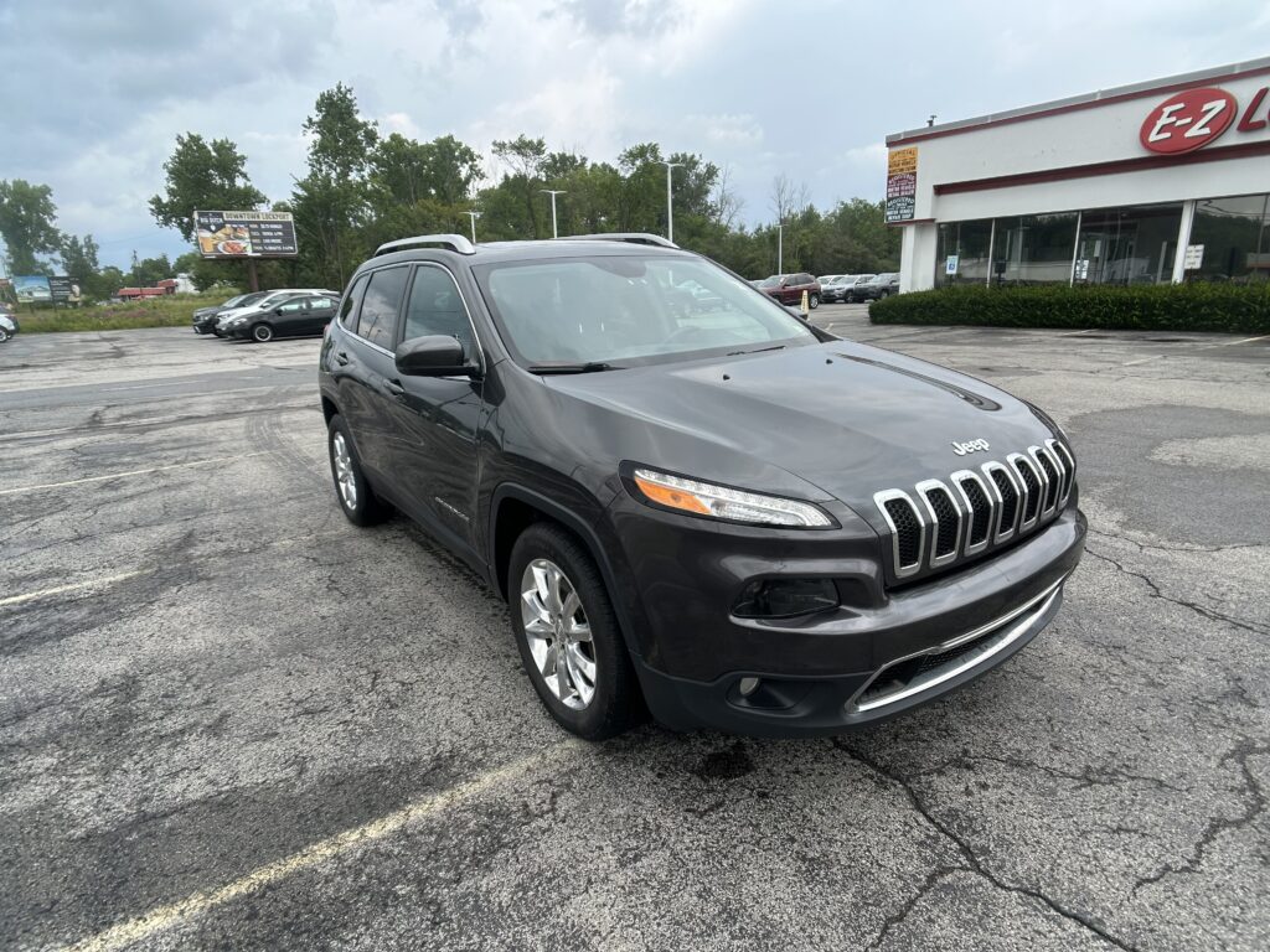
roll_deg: -0.1
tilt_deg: -14.6
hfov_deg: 67.3
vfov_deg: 53.1
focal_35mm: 26
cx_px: 635
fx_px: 954
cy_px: 476
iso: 50
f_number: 1.5
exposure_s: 1/2252
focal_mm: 5.7
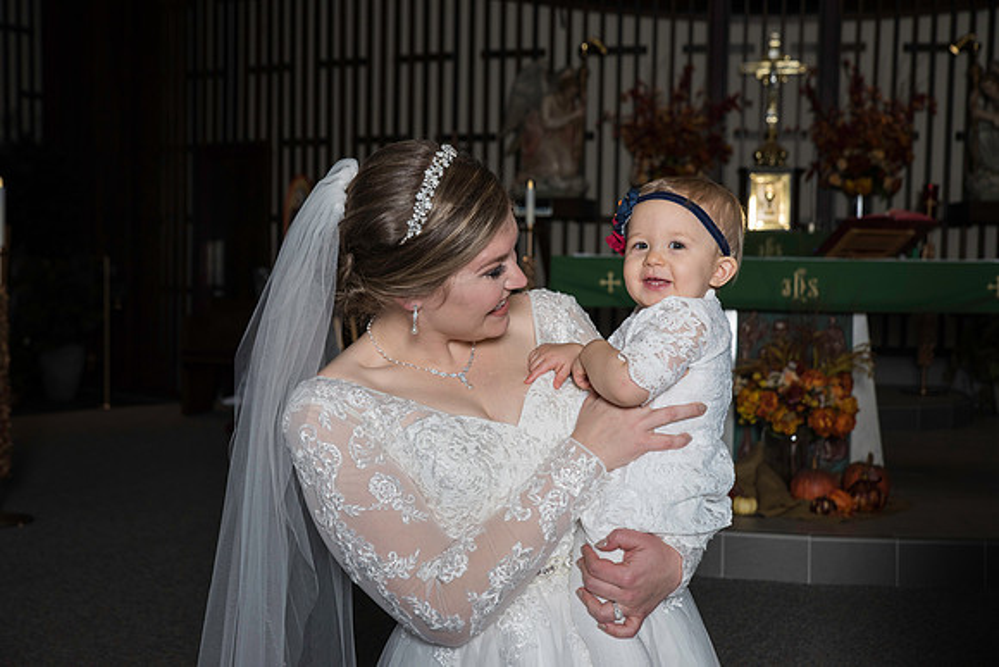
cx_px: 500
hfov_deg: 35.6
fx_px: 1554
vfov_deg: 24.2
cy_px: 334
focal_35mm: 56
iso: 200
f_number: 6.3
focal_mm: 56
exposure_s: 1/160
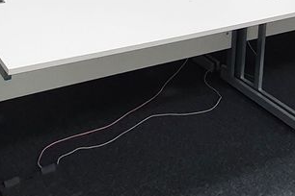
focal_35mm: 49
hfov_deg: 40.3
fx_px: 401
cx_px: 146
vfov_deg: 22.0
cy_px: -112
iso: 160
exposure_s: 1/50
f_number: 2.2
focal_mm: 1.8
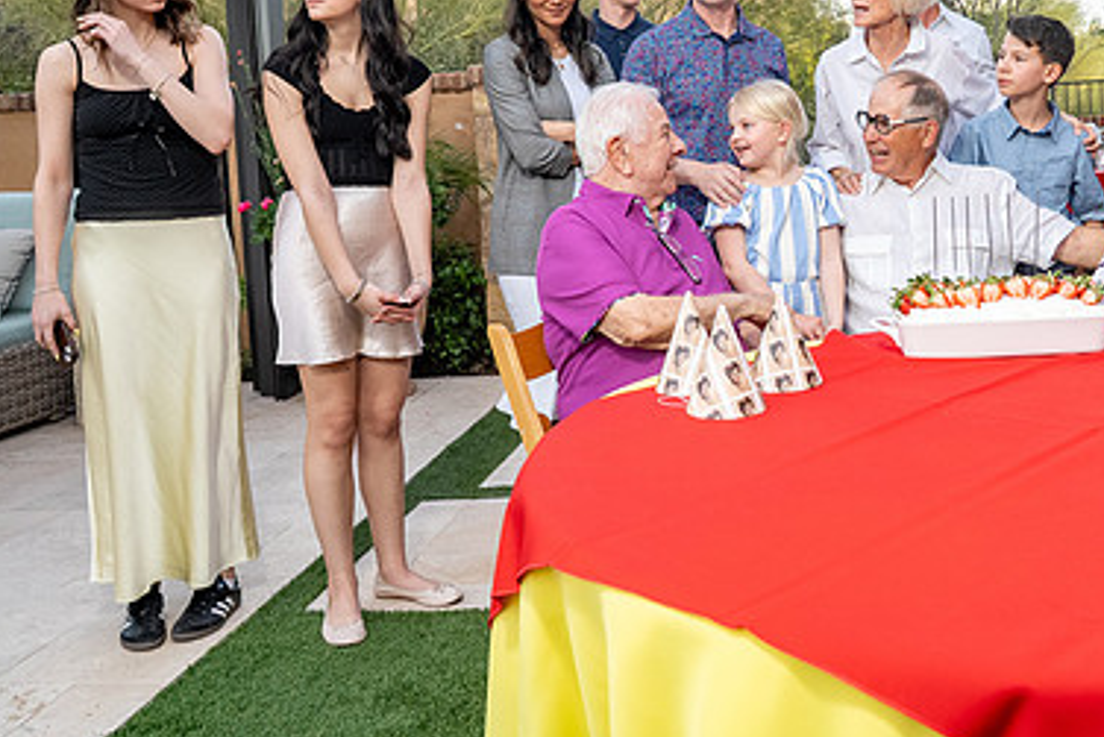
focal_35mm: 37
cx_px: 790
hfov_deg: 50.3
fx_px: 1135
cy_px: 189
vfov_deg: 35.2
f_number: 5.6
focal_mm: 24
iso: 1000
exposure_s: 1/160
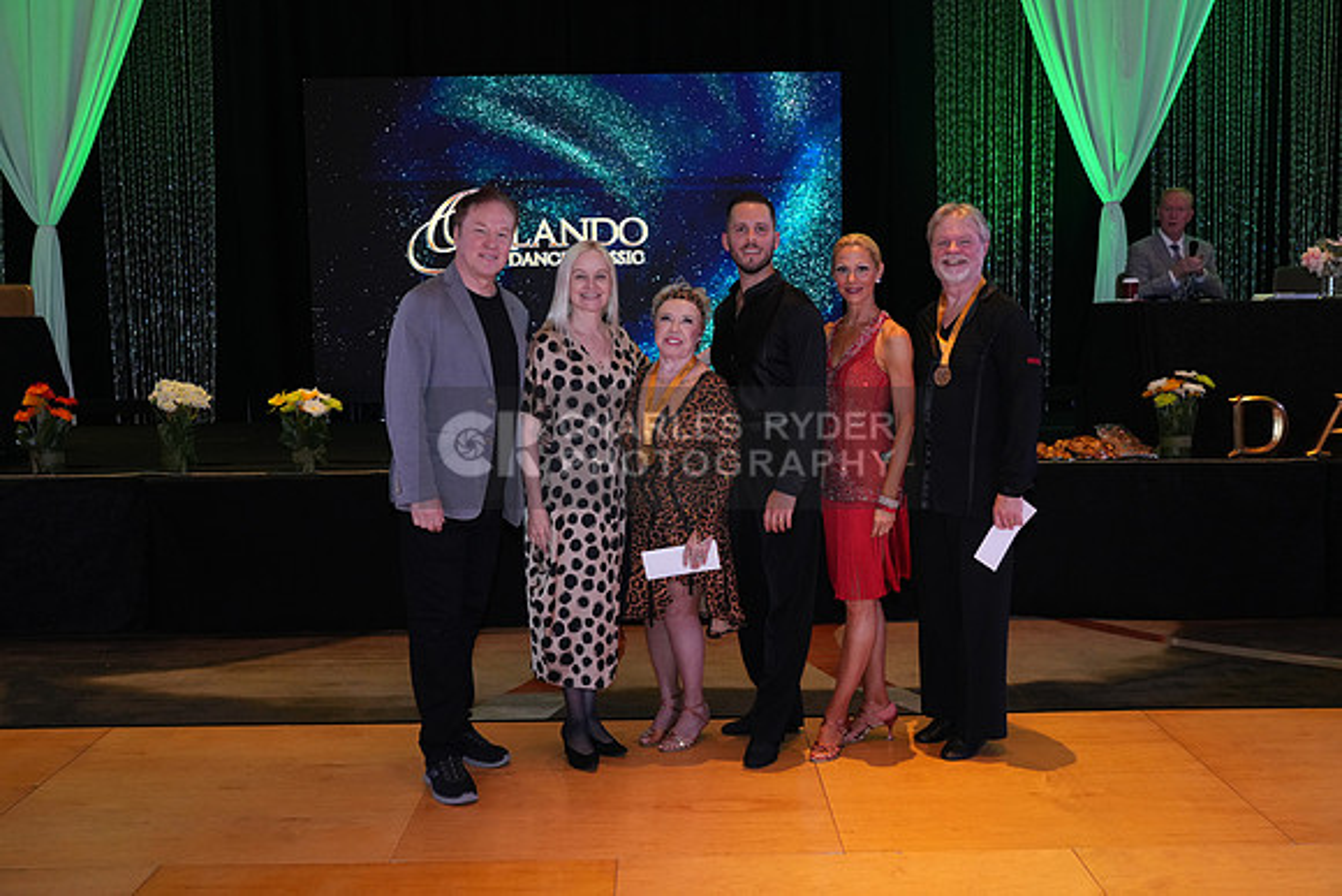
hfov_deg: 54.4
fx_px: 1305
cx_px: 671
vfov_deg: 37.9
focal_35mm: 35
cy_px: 448
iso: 2000
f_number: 4
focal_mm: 35
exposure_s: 1/200
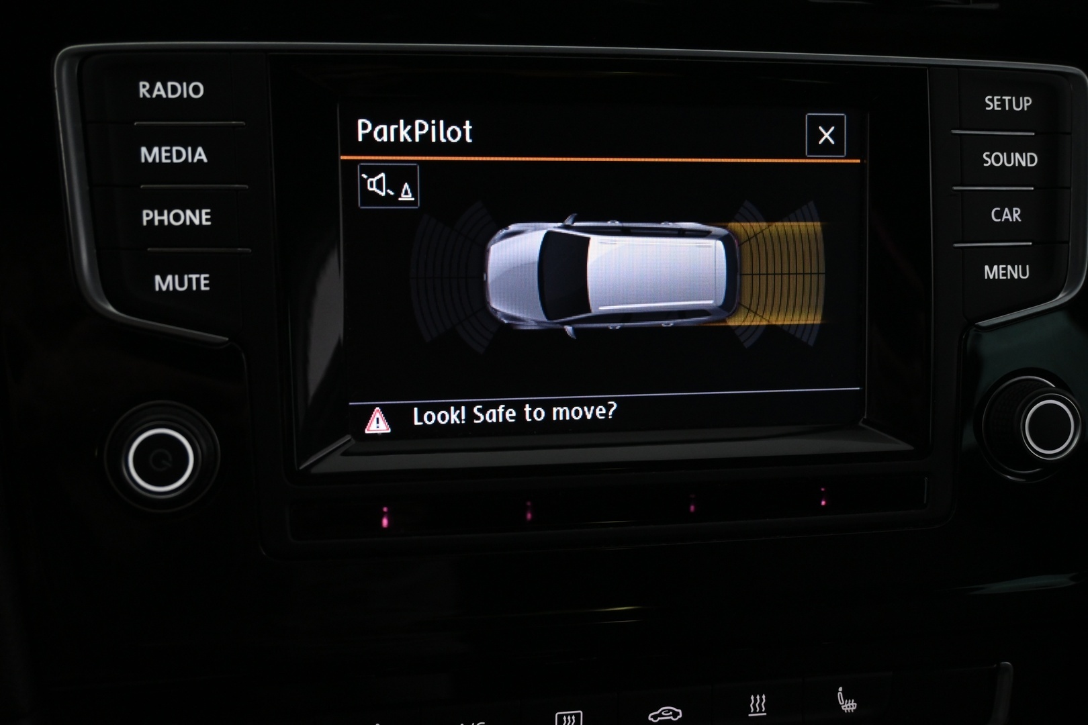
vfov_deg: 29.9
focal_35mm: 45
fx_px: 1360
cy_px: 362
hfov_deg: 43.6
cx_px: 544
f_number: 4.8
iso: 1250
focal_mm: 30
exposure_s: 1/50
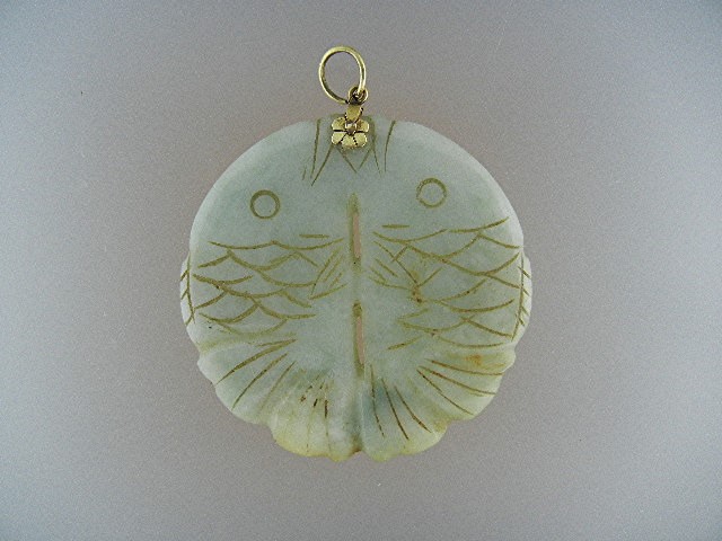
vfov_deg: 46.8
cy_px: 270
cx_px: 361
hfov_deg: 60.0
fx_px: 626
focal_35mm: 30
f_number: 3.5
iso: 400
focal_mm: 5.4
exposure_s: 1/22.3
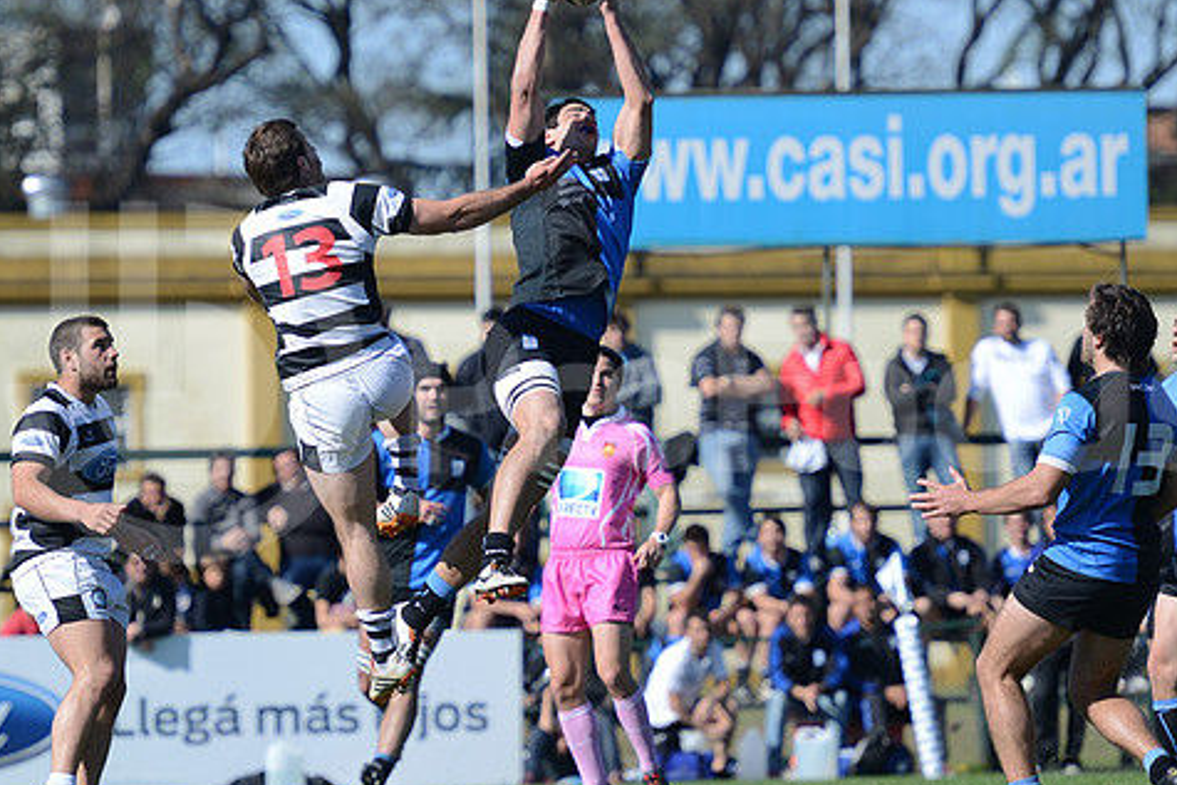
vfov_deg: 4.7
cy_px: 388
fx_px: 9582
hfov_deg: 7.0
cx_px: 610
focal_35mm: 293
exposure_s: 1/2000
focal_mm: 240
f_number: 4
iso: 320
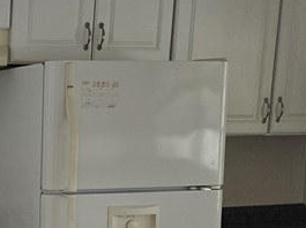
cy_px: 216
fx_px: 786
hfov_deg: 19.3
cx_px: -152
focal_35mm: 89
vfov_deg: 16.3
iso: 100
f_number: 1.8
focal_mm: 5.4
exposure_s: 1/120
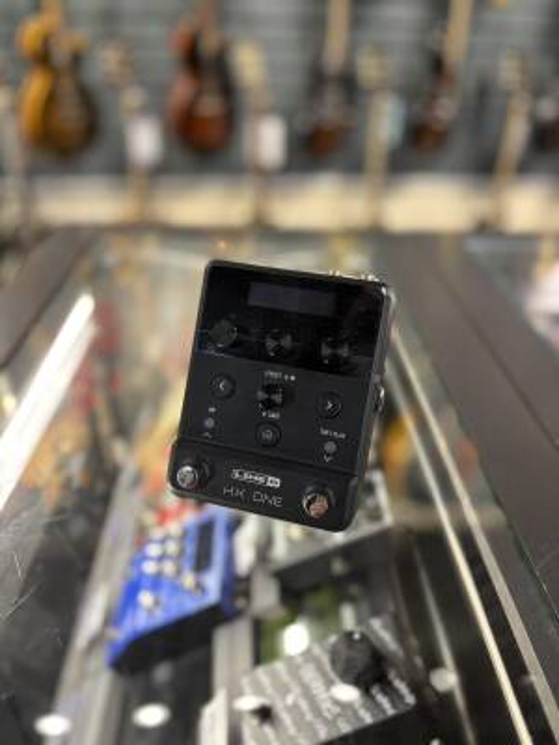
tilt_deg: -31.7
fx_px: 560
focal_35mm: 26
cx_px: 280
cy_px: 372
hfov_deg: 53.1
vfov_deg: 67.3
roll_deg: +0.1
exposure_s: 1/60
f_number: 1.6
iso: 125
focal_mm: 5.96
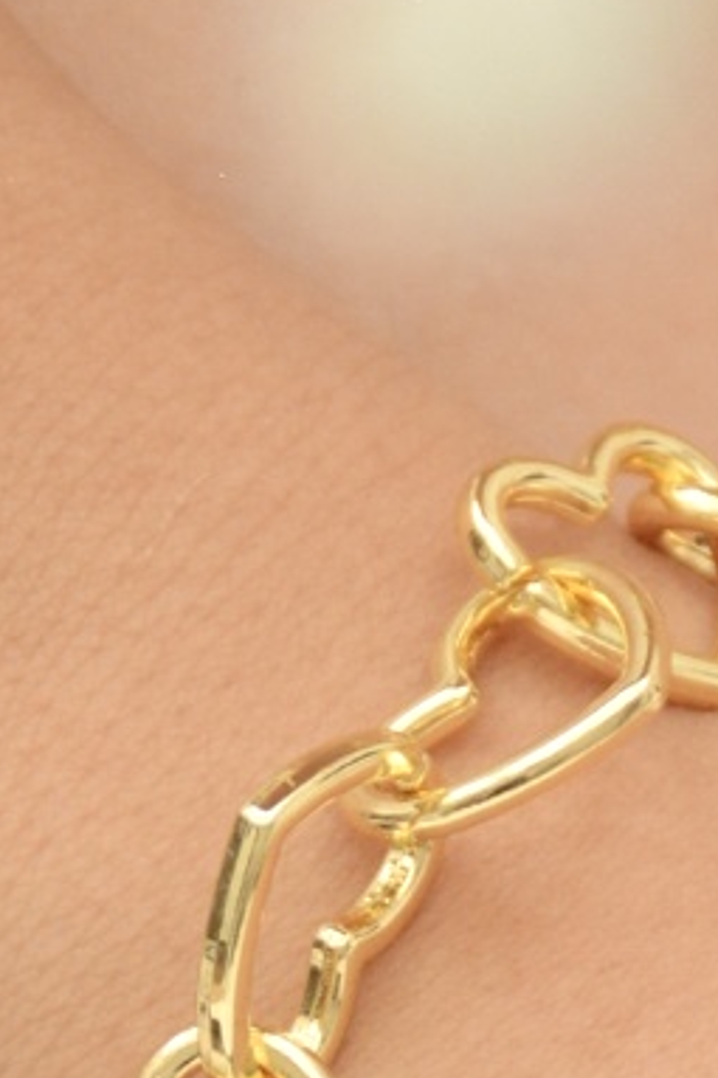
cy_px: 1041
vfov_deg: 2.3
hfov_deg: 1.5
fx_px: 27037
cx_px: 603
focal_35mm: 903
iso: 500
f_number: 5.6
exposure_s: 1/500
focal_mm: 100
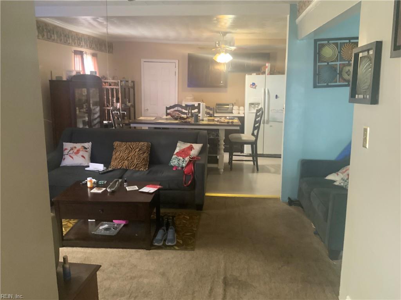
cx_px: 200
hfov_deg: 61.7
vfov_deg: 48.2
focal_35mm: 29
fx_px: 336
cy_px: 150
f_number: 1.8
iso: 200
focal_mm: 3
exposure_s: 1/40
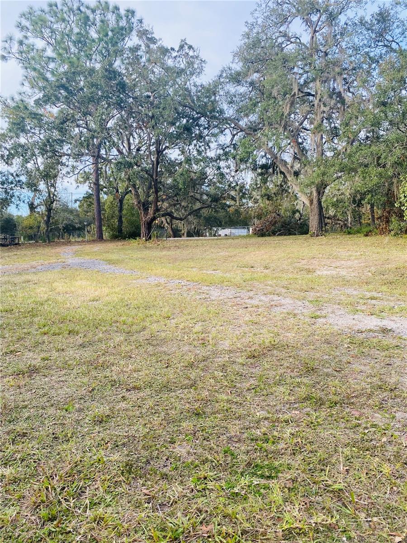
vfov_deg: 67.3
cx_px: 204
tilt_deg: -2.9
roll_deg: -0.2
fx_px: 408
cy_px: 272
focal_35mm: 26
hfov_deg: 53.1
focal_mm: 4.25
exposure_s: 1/546
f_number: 1.8
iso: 32
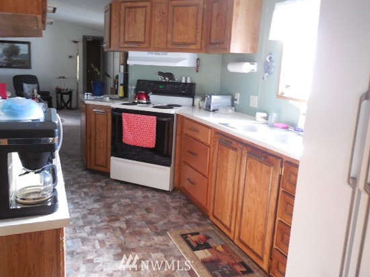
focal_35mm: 29
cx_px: 156
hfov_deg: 61.3
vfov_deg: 48.2
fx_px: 310
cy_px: 127
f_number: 3.1
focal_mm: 4.5
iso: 800
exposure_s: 1/20
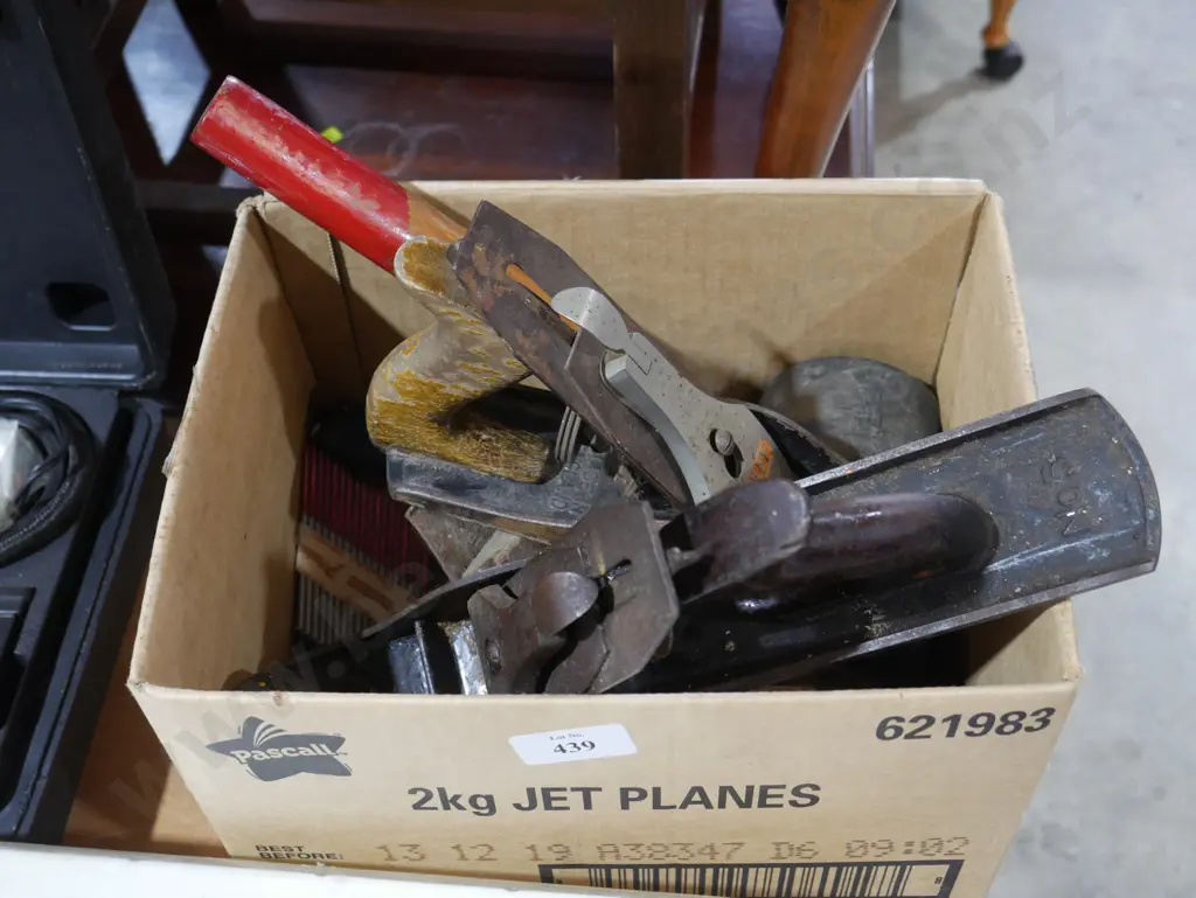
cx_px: 598
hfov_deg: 44.8
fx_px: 1452
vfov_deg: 34.4
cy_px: 449
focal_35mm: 42
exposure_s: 1/60
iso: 1000
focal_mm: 21
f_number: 4.6
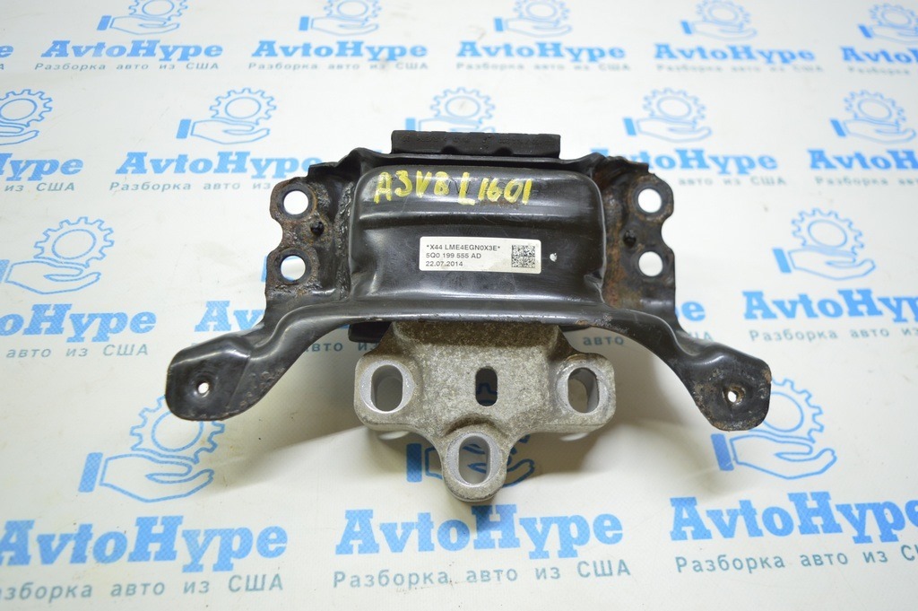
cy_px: 306
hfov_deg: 59.5
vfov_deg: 41.6
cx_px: 459
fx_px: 803
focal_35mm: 32
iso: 400
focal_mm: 21
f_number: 3.8
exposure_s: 1/40
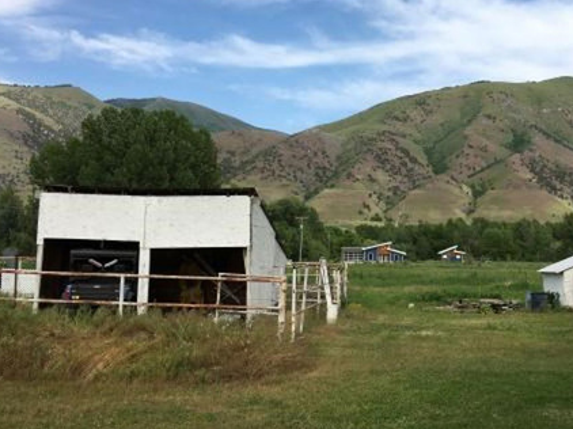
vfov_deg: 32.8
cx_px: 395
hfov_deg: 42.2
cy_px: 195
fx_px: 728
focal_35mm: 44
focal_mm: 4.15
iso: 25
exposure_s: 1/1148
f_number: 2.2
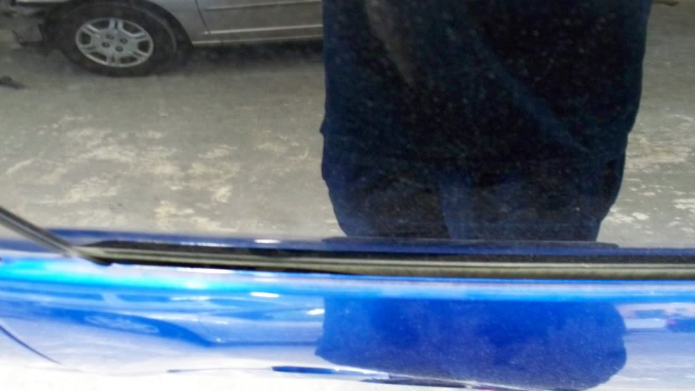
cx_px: 346
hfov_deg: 51.6
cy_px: 213
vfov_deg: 30.4
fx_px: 719
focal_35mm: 39
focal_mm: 7.54
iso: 800
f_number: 2.8
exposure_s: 1/13
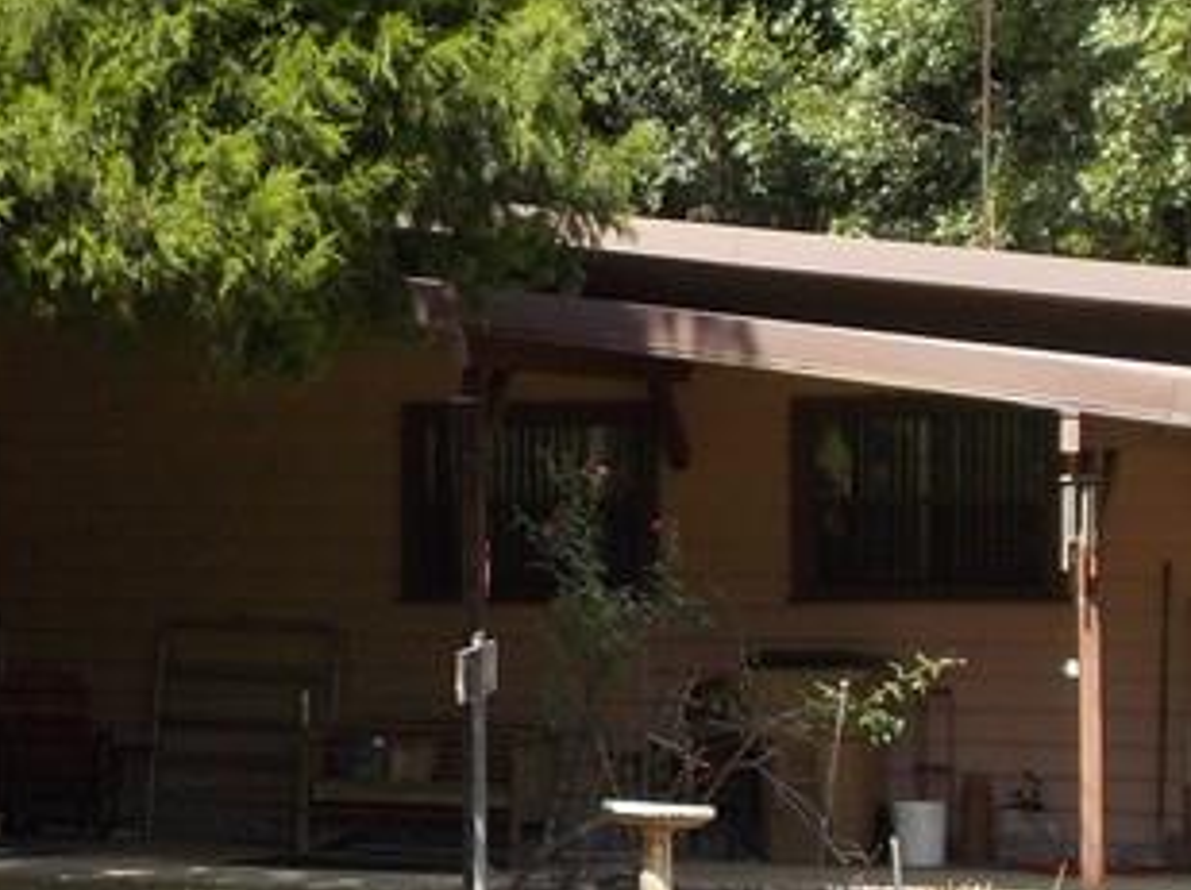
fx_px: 5017
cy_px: 474
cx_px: 216
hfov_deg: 13.5
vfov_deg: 10.1
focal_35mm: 146
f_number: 4.2
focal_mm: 7.9
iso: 80
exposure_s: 1/250
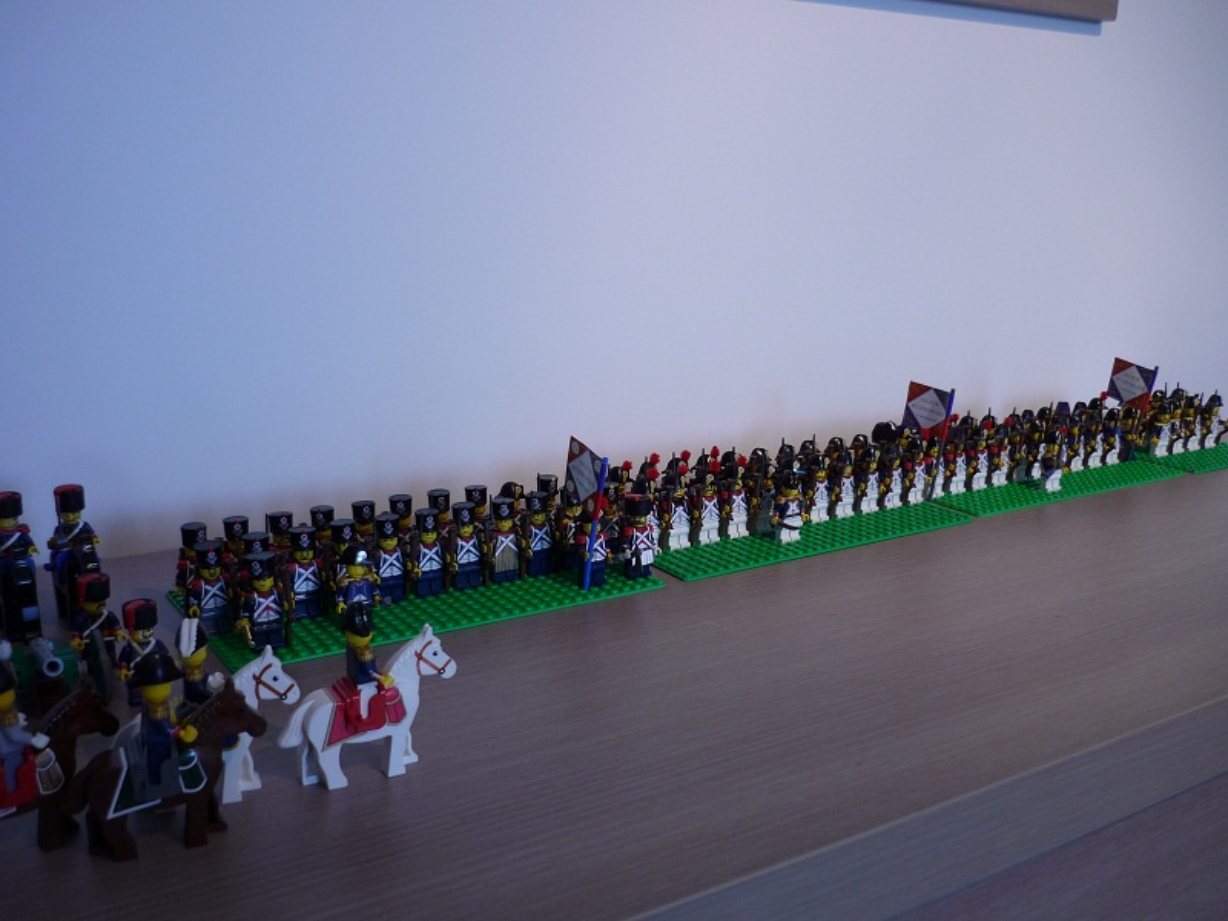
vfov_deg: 42.9
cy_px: 460
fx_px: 1171
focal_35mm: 33
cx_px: 614
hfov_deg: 55.4
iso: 125
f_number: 2.8
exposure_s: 1/30
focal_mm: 5.5
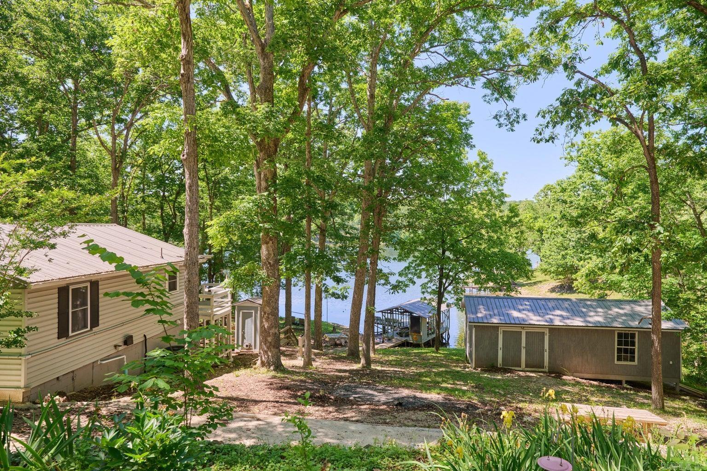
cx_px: 354
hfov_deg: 73.7
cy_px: 236
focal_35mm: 24
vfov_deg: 53.1
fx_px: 471
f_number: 4
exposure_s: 1/13000
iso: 500
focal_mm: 24
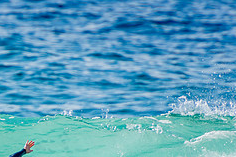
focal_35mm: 1475
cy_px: 192
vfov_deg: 0.9
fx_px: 9662
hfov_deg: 1.4
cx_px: -23
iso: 320
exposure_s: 1/2000
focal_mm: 400
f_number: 5.6
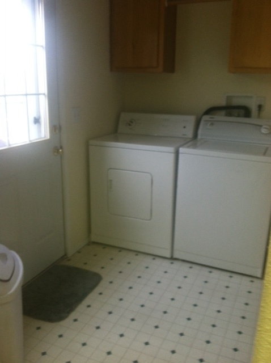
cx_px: 136
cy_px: 182
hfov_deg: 40.6
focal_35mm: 35
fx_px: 366
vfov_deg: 52.7
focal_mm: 3.85
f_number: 2.8
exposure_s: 1/15
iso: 100
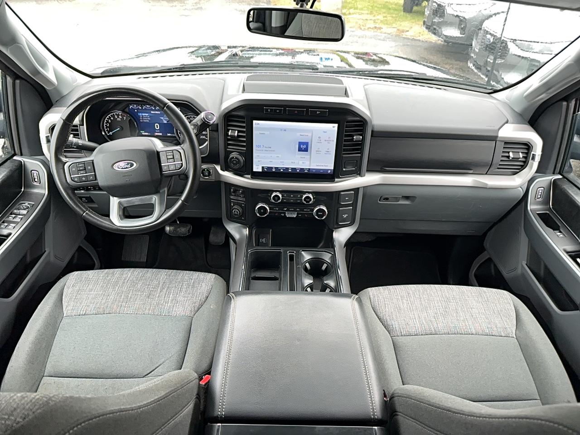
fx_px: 402
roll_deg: +1.1
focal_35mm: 24
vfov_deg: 56.8
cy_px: 218
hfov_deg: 71.6
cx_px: 290
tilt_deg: -35.1
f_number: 1.78
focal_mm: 6.86
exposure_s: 1/168
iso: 50
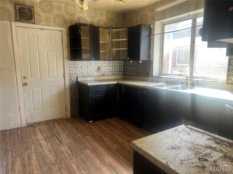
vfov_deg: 56.8
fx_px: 162
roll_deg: -0.5
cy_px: 87
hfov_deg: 71.6
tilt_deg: -7.7
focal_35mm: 24
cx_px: 116
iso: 80
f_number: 1.78
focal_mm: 6.86
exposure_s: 1/121
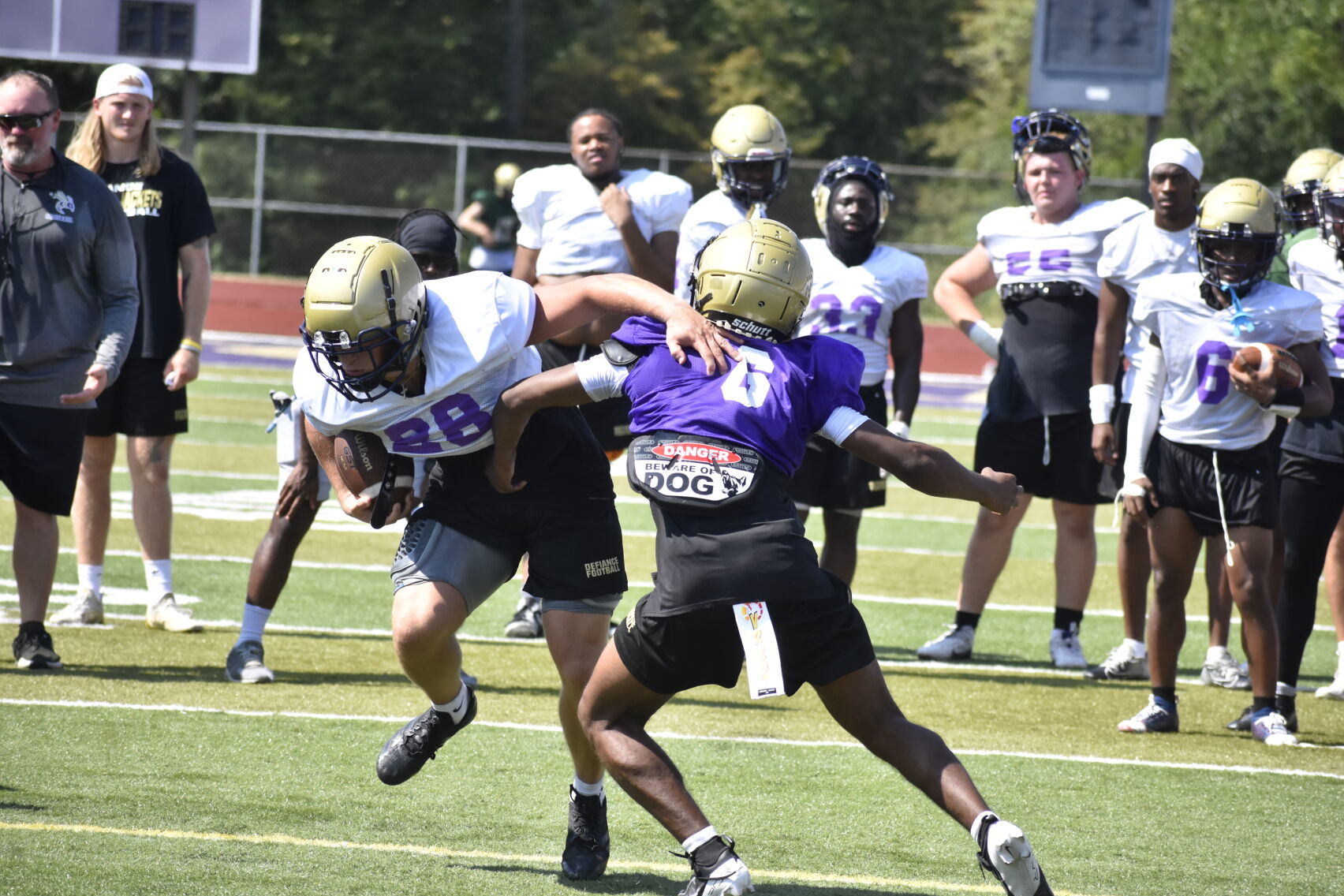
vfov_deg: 6.6
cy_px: 456
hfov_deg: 9.8
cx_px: 670
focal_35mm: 210
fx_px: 7821
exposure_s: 1/3200
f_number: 7.1
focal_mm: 135
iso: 800
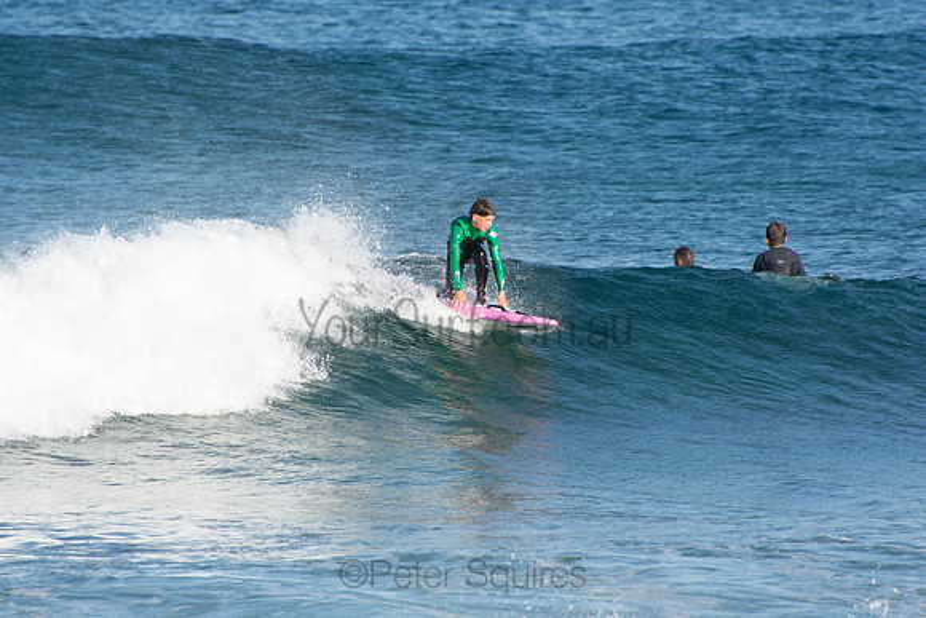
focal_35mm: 600
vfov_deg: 2.3
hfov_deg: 3.4
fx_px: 15436
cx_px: 463
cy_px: 309
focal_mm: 400
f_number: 5.6
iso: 280
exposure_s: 1/1000
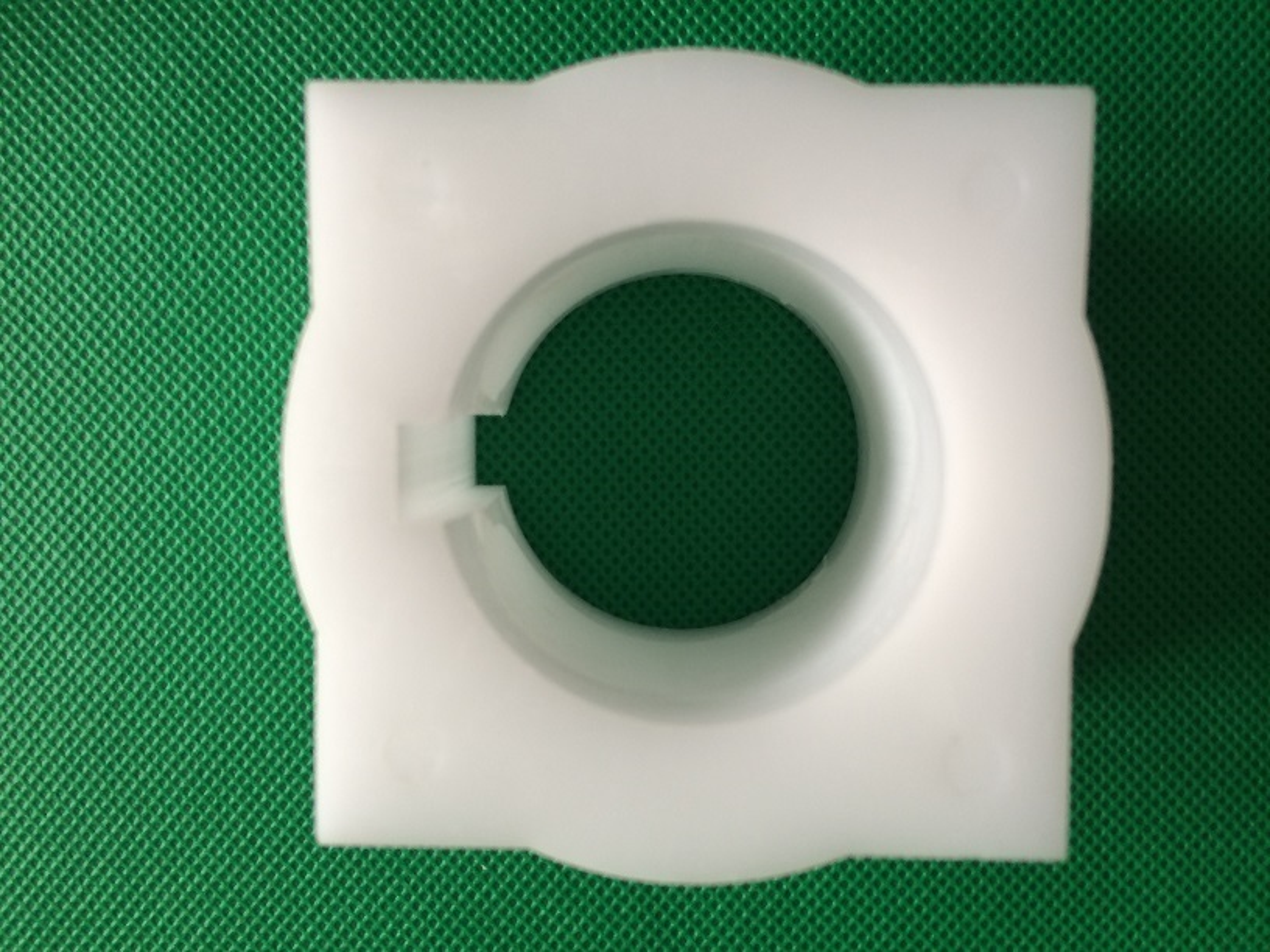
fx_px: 1101
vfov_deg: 46.8
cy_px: 476
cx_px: 635
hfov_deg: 60.0
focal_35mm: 30
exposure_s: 1/33
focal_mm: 4.12
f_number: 2.2
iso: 32
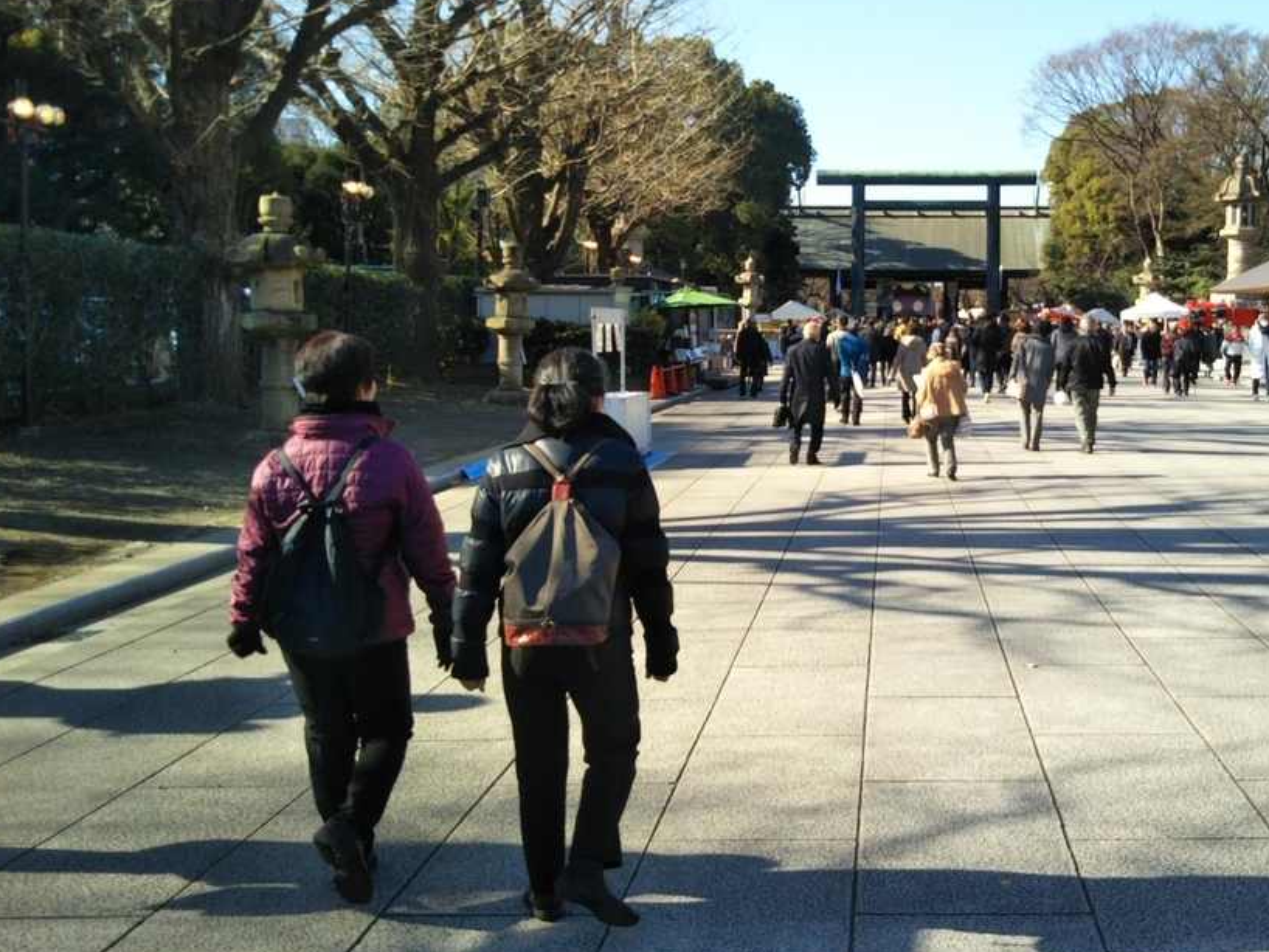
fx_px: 1613
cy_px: 405
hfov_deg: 42.3
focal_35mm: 44
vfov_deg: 32.8
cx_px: 864
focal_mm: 4
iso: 27
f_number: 2.2
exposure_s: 1/435
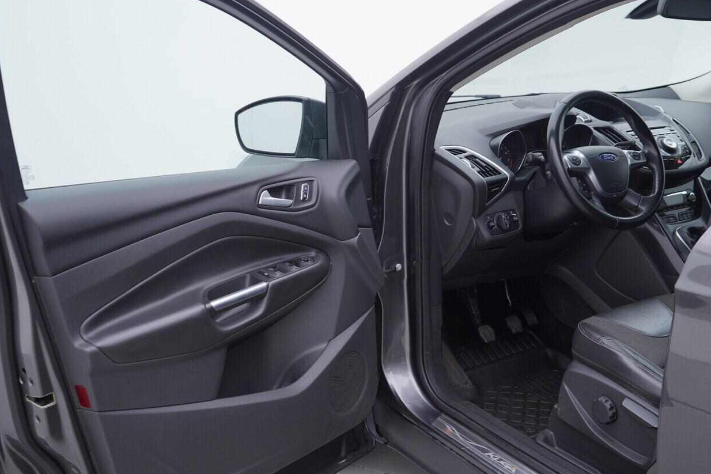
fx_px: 830
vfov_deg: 31.9
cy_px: 223
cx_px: 372
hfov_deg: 46.4
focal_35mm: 42
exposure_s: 1/60
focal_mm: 24
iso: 125
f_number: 3.5
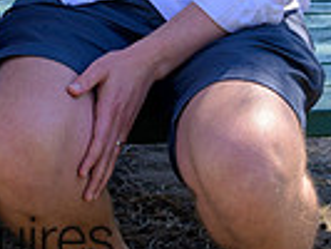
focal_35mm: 151
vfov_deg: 9.4
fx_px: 1445
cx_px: -80
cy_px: -174
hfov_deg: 12.7
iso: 64
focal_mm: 24
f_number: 4
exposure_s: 1/125
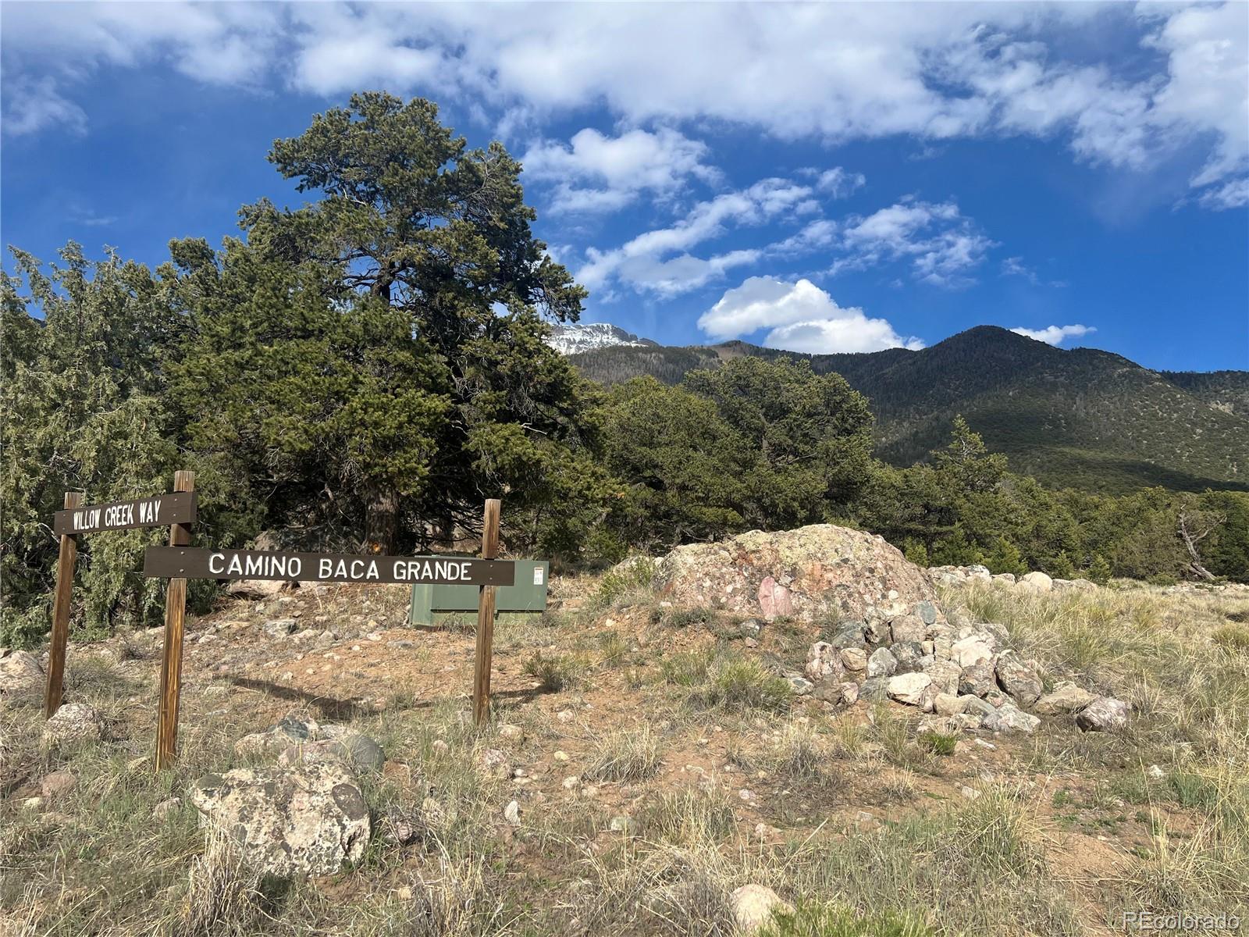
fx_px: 938
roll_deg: -1.6
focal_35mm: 26
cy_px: 468
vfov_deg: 53.1
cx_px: 624
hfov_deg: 67.3
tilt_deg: +6.7
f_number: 1.5
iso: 50
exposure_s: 1/4831
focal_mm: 5.7
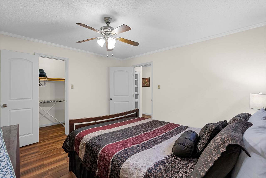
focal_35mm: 16
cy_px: 89
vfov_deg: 73.8
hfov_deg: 96.7
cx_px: 133
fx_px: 118
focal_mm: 16
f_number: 8
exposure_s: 1/8
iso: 1250
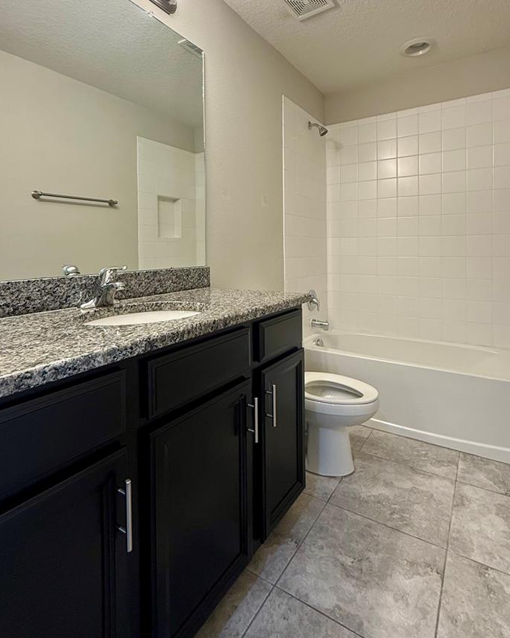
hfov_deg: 70.8
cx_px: 252
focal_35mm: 19
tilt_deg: -0.5
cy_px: 254
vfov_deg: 82.3
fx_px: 359
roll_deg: +0.2
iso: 200
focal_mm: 2.22
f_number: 2.2
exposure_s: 1/60
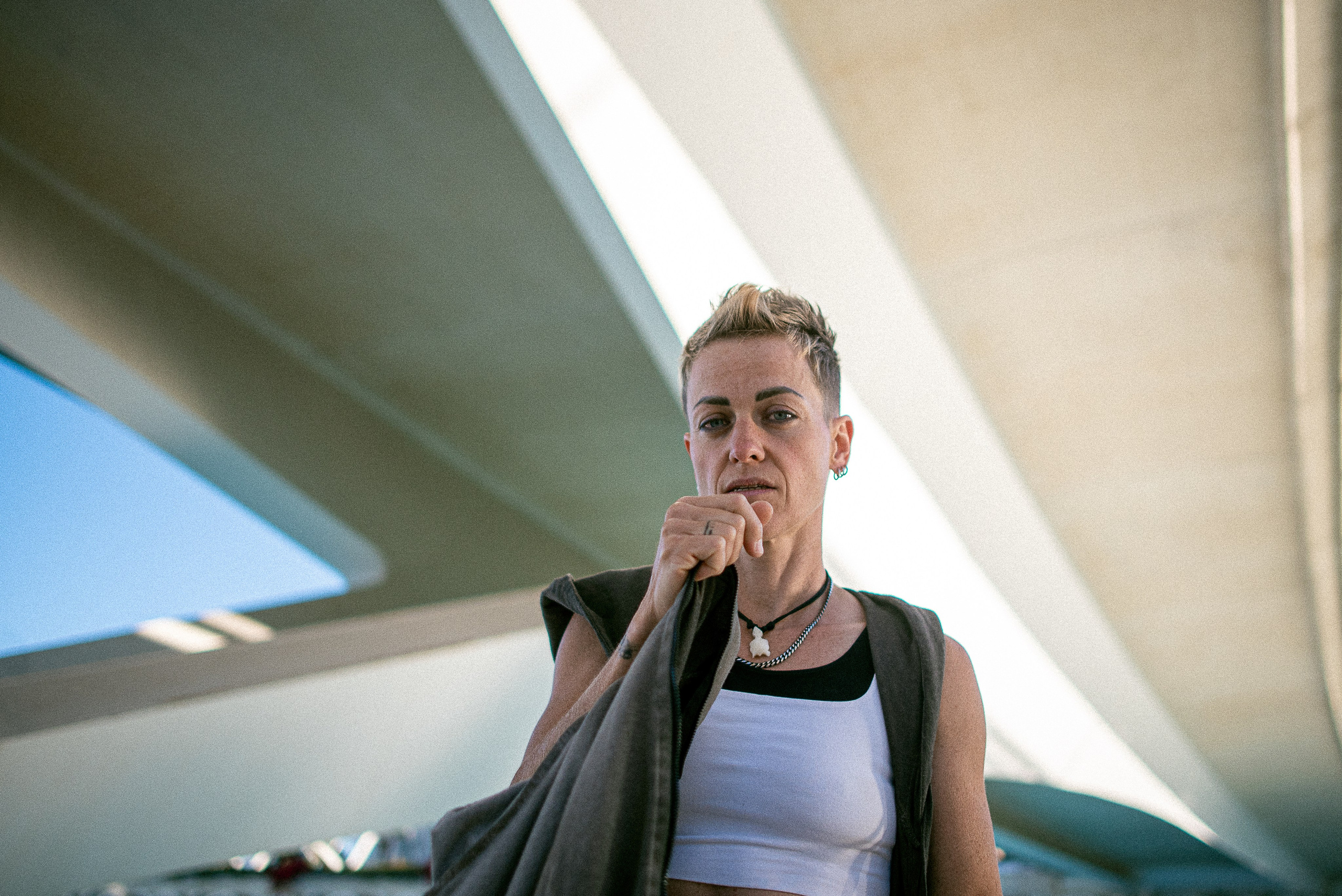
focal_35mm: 32
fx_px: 1189
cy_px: 406
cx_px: 764
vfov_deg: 41.3
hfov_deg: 58.7
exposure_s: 1/4000
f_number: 1.8
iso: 250
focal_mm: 28
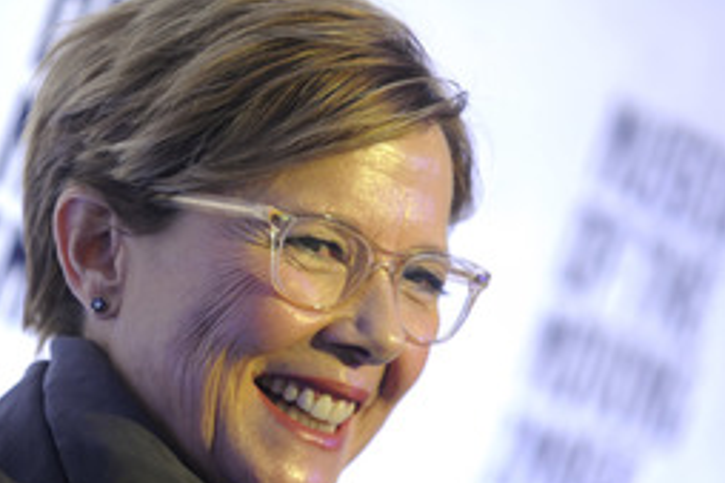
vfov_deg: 3.9
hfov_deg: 5.8
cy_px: 380
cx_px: 294
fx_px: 7124
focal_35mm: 354
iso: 1600
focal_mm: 200
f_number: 4.5
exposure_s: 1/200
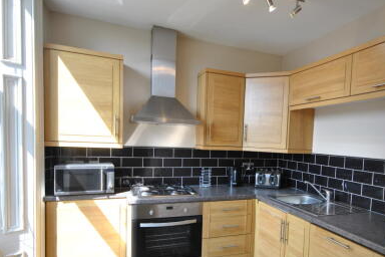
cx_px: 237
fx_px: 278
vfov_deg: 49.2
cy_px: 157
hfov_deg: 68.5
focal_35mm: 26
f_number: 4.8
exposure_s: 1/30
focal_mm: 14
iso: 100
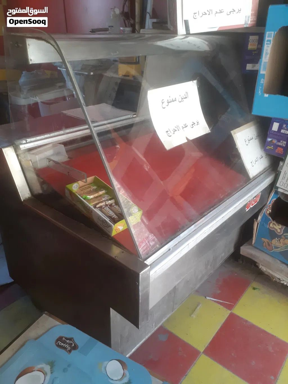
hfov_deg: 51.4
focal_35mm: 27
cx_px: 144
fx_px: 299
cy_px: 192
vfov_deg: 65.3
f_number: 1.9
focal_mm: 3.6
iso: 125
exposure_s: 1/60
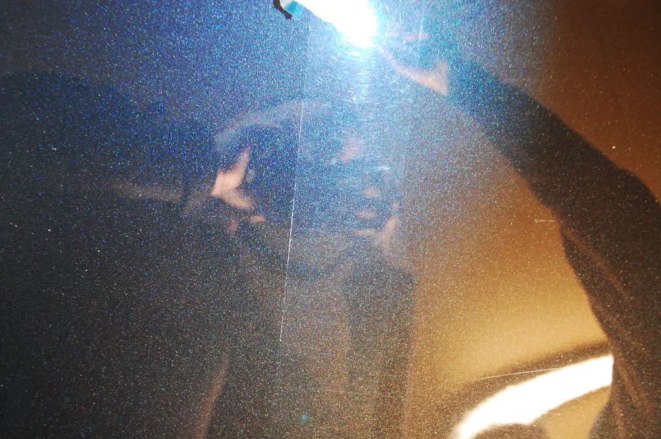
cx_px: 330
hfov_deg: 42.4
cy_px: 220
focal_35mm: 46
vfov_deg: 28.9
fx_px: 853
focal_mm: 31
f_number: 4
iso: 800
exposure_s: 1/8
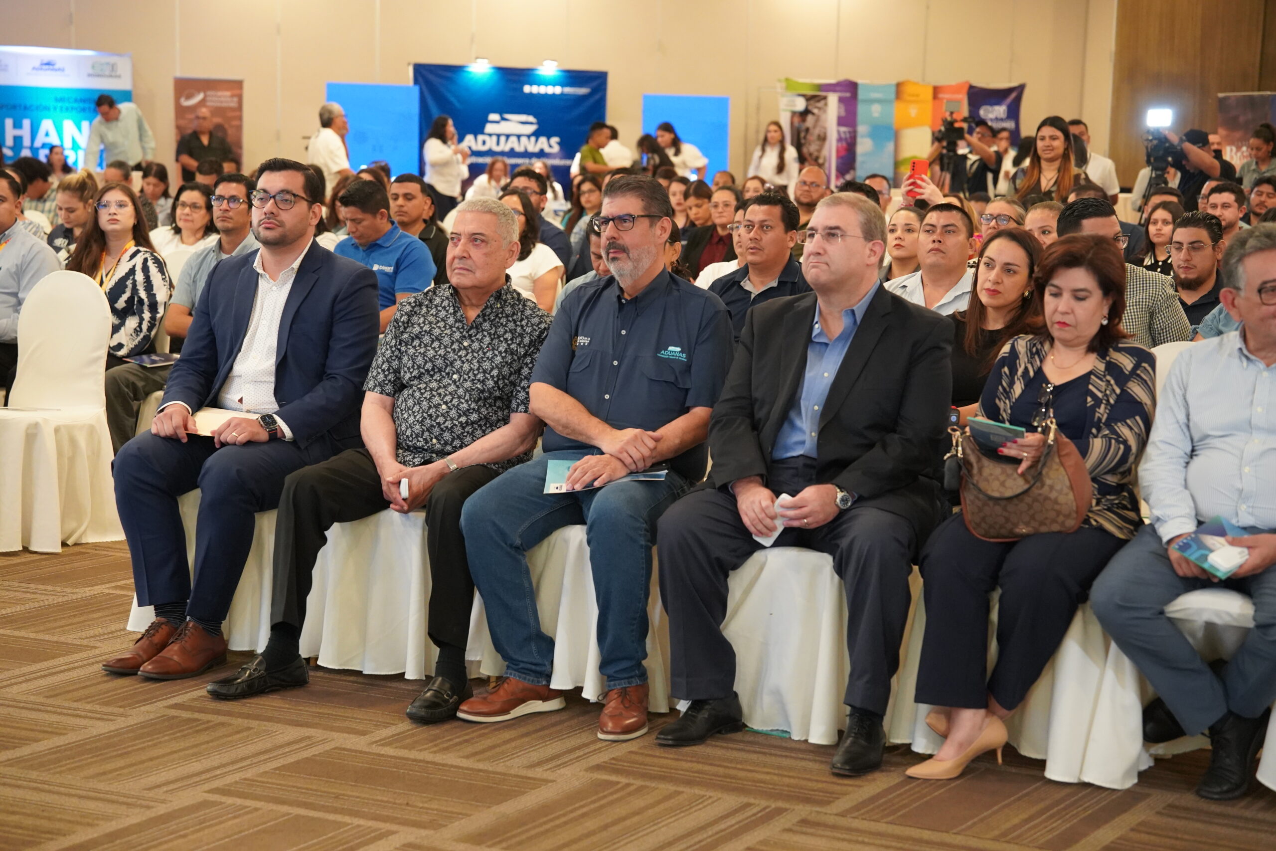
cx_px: 638
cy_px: 426
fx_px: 2481
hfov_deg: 28.8
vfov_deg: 19.5
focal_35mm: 70
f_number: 4
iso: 6400
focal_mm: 70
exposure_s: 1/160
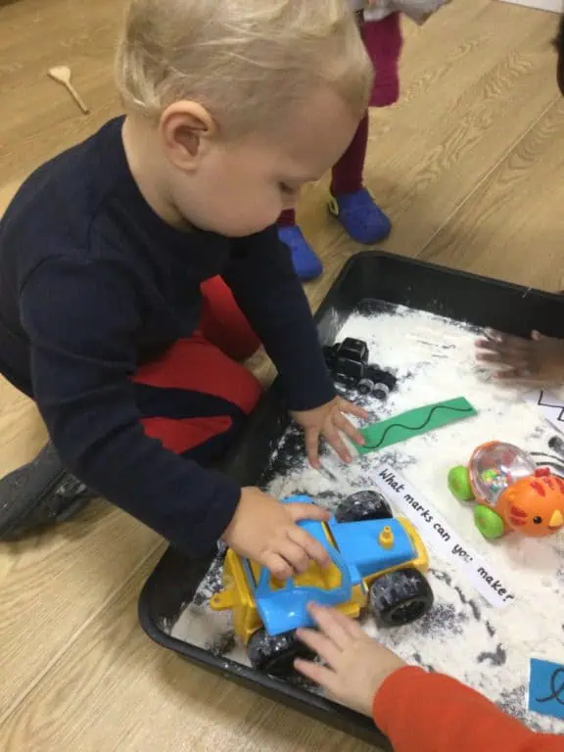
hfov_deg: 45.4
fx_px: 673
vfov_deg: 58.4
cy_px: 376
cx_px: 282
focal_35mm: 31
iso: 125
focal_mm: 3.3
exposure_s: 1/33
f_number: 2.4
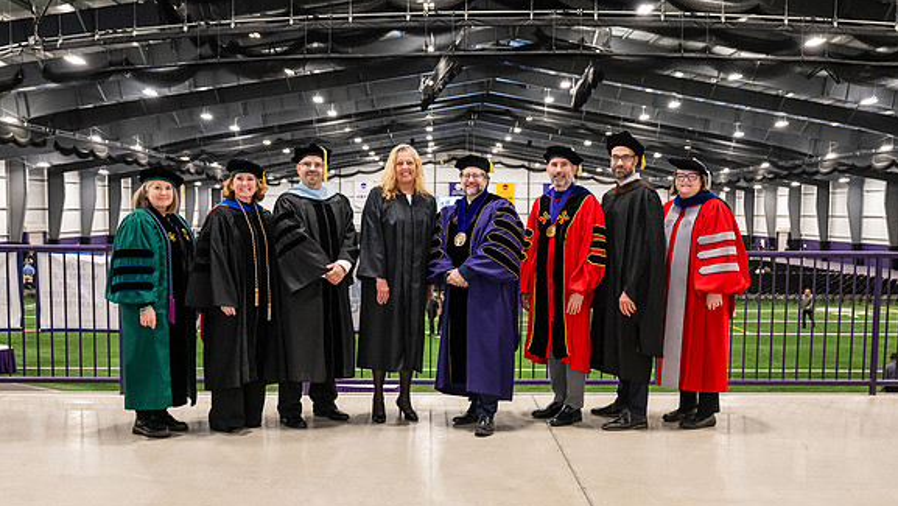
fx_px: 929
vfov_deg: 30.4
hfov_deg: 51.6
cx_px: 458
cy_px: 277
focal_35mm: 39
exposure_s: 1/200
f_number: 4
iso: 3200
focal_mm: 35
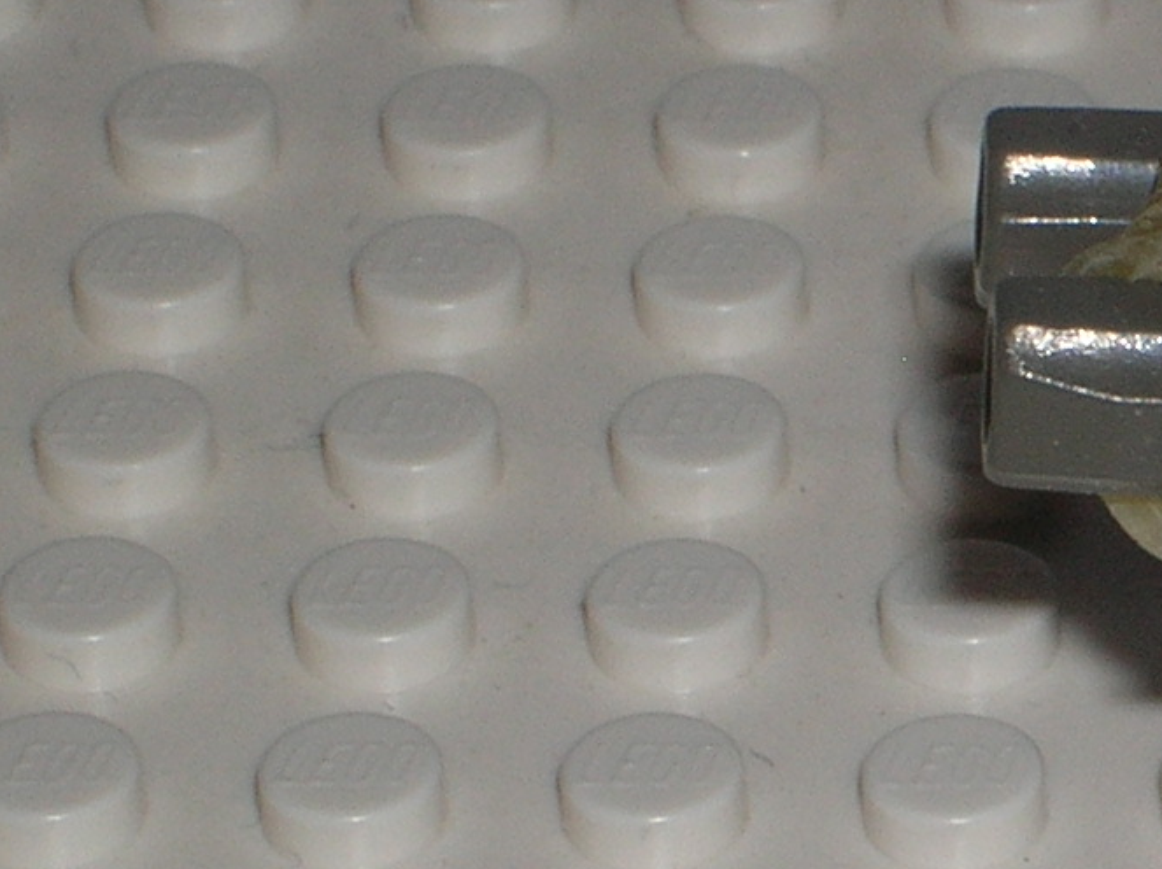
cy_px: 294
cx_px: 1595
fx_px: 10531
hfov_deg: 6.3
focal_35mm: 314
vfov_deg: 4.7
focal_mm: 15.2
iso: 50
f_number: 9
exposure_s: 1/60.1
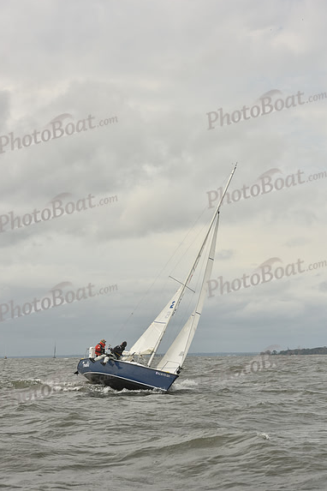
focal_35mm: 81
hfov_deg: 16.9
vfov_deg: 25.1
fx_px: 1104
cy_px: 243
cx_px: 162
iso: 320
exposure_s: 1/1600
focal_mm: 80
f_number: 9
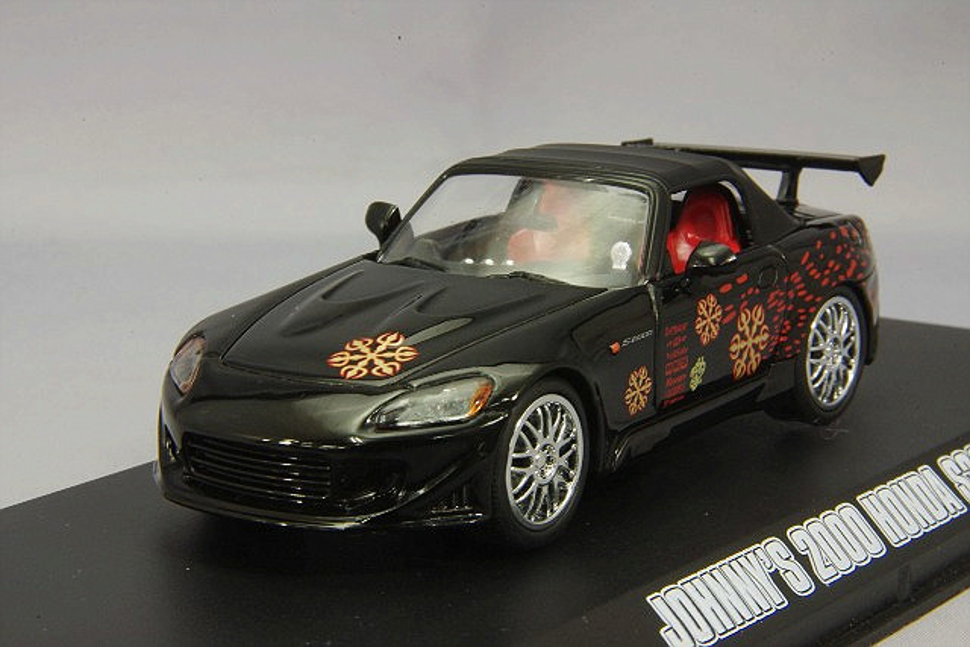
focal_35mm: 112
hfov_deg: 18.3
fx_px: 3018
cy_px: 324
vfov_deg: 12.2
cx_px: 485
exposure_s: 1
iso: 400
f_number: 32
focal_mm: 75
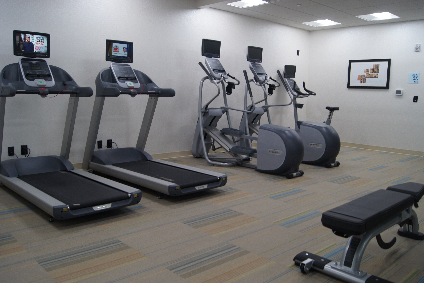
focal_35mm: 30
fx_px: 353
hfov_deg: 61.9
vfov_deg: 43.6
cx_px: 212
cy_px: 142
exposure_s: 1/40
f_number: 5
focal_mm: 20
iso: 200
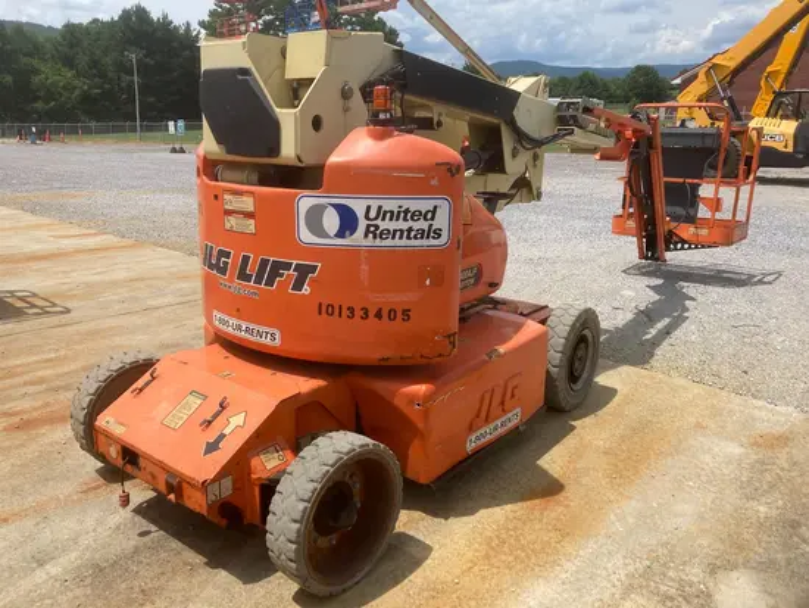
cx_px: 404
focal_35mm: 28
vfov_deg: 49.8
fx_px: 655
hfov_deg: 63.4
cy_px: 304
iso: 20
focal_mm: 3.99
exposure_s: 1/2024
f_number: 1.8
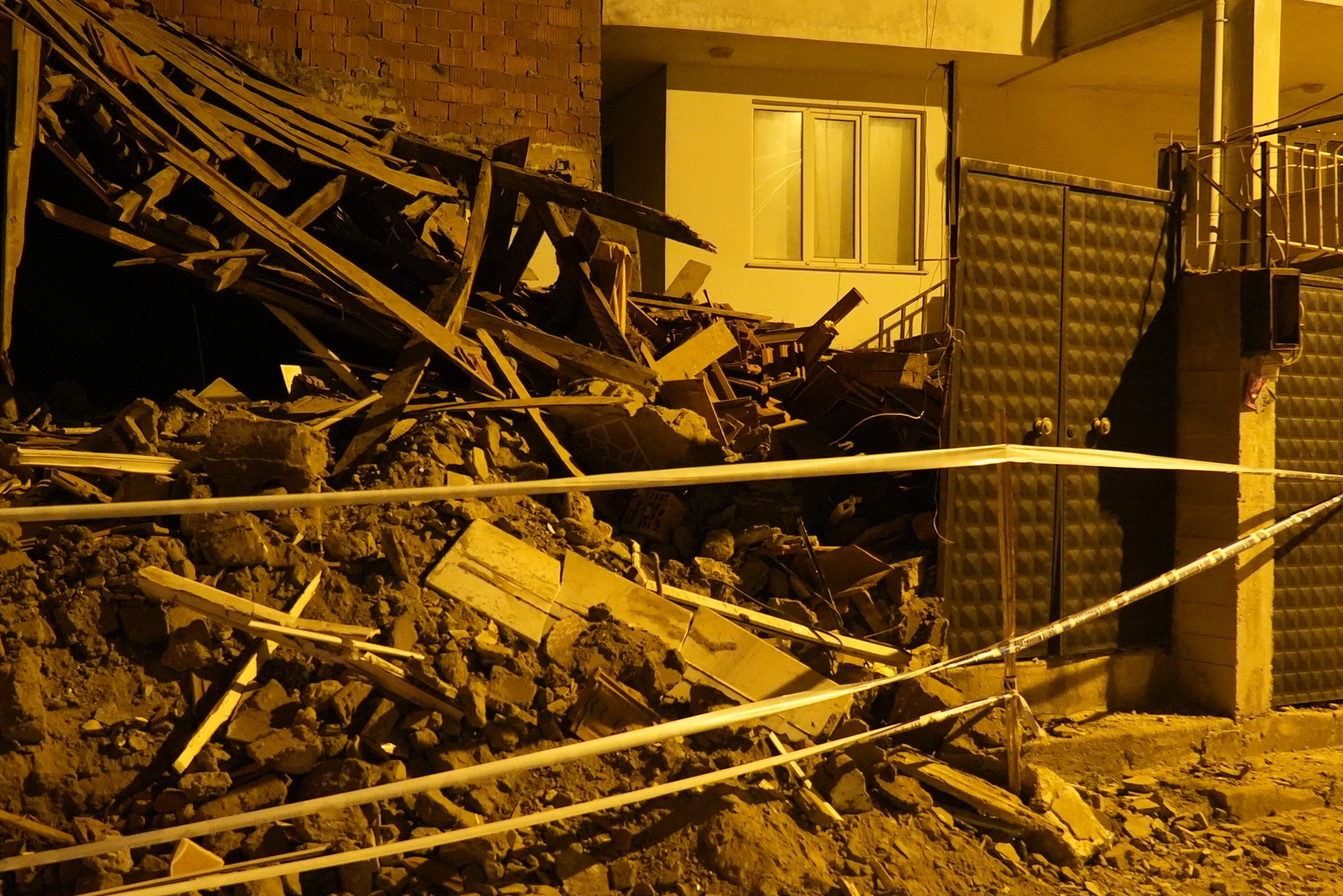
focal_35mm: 46
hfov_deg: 42.4
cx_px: 490
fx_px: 1716
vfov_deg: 29.1
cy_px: 573
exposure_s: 1/20
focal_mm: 24
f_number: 4
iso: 6400
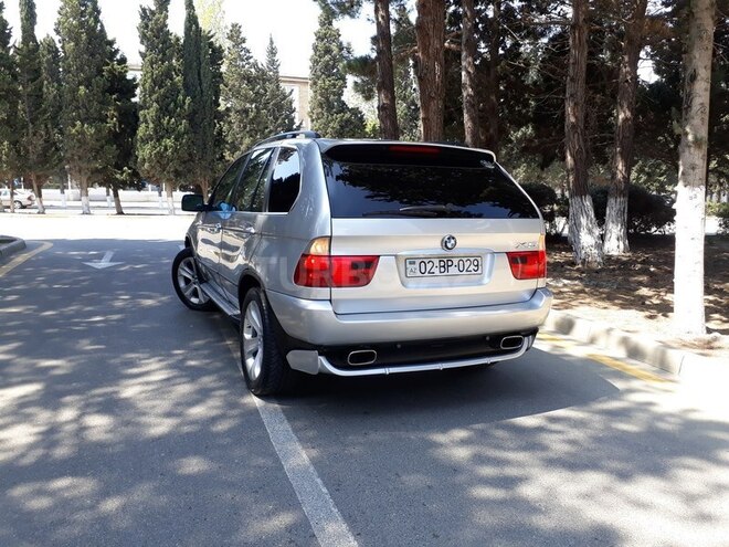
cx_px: 364
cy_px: 274
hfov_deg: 65.3
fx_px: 569
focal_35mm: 27
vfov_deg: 51.4
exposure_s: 1/269
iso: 40
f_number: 1.9
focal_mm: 3.6
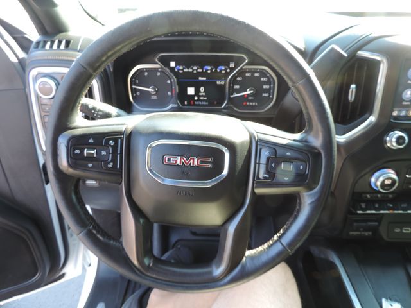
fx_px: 285
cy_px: 154
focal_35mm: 24
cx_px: 206
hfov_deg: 71.6
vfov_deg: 56.8
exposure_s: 1/30
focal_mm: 4.3
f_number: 3
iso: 100
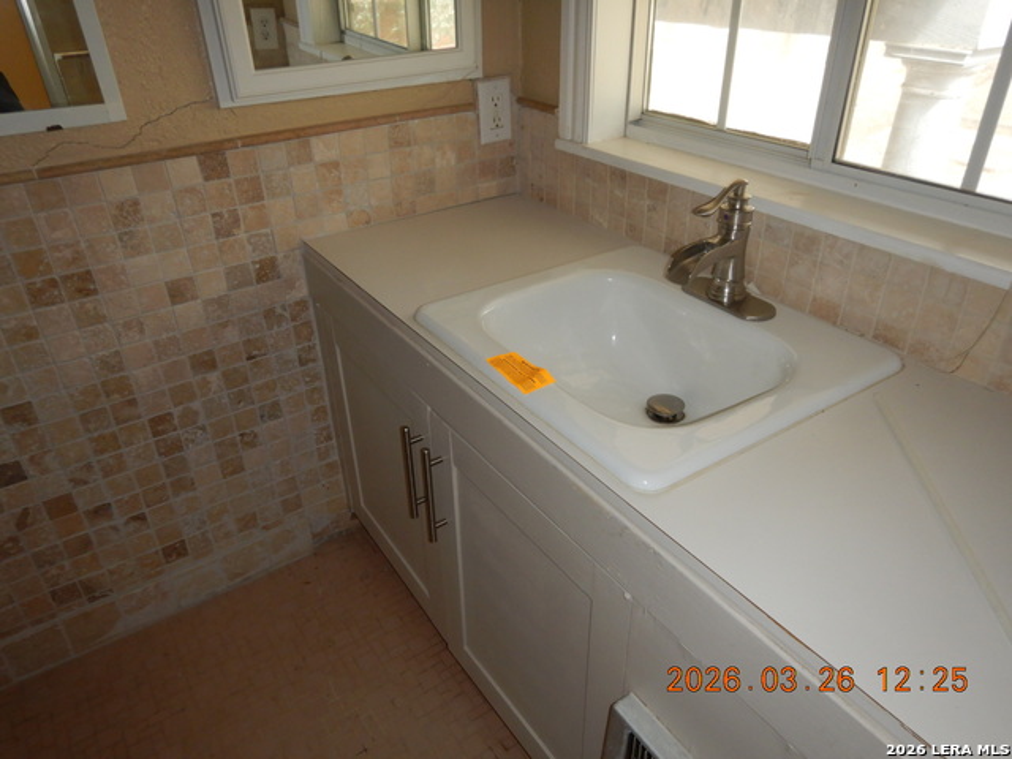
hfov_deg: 71.6
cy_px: 380
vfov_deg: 56.8
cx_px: 506
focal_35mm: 24
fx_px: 702
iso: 200
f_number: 2.8
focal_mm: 4.3
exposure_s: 1/30
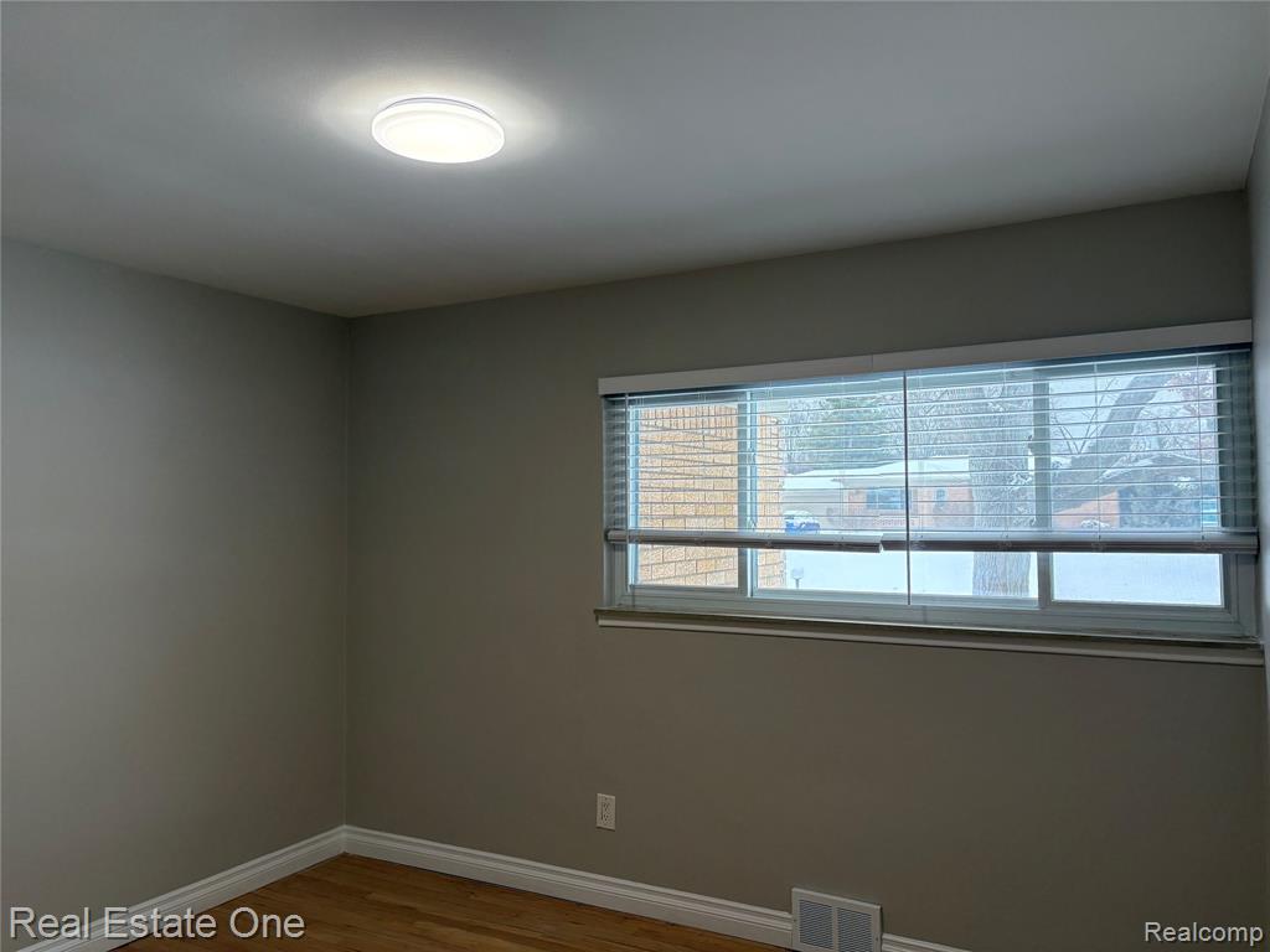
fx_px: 954
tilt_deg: +2.1
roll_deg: -0.1
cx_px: 635
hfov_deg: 67.3
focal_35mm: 26
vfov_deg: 53.1
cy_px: 476
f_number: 1.6
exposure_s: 1/163
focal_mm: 5.96
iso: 125
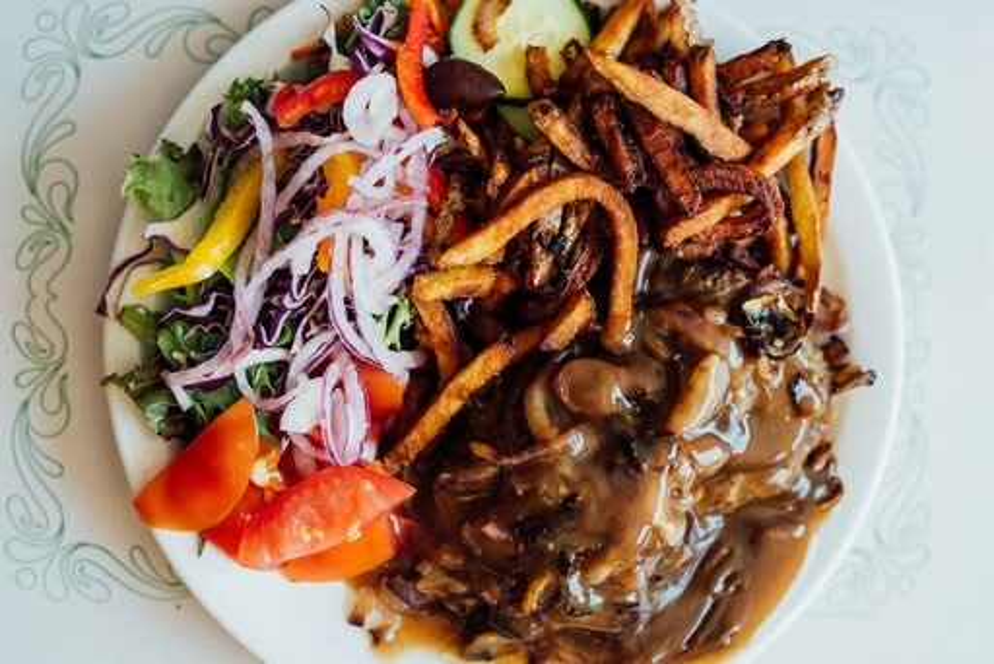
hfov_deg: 39.6
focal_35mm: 50
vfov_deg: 27.0
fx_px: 1381
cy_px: 332
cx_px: 497
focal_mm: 50
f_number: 2.8
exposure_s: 1/640
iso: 1000
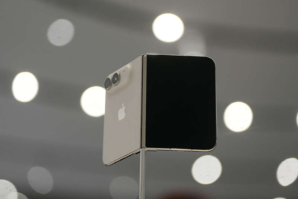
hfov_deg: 19.5
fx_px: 869
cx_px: 149
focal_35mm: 105
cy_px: 100
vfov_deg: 13.0
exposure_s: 1/2000
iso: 2500
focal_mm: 105
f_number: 2.8
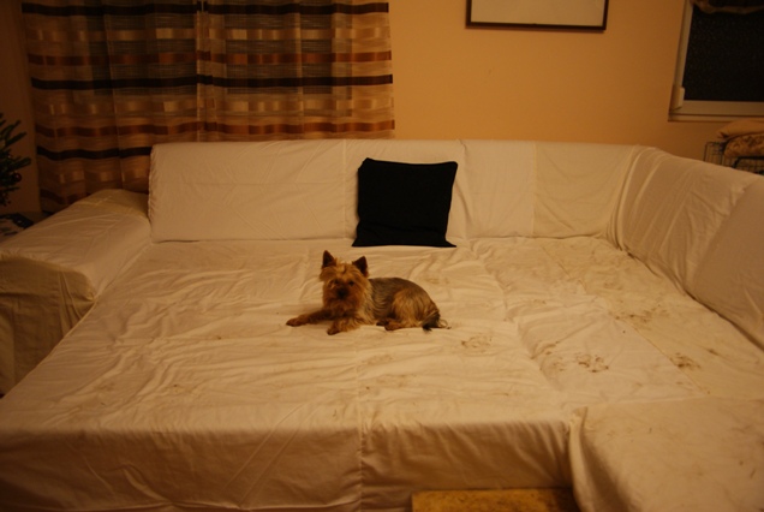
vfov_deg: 48.1
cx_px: 382
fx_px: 574
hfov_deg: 67.3
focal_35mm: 27
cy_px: 256
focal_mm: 18
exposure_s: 1/30
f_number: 3.5
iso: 400
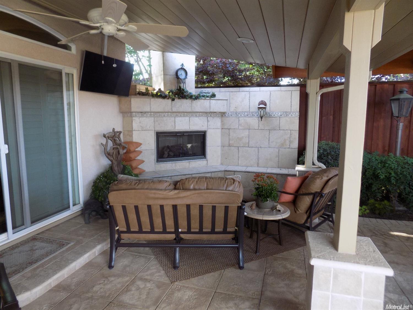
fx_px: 274
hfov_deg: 73.9
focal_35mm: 23
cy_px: 155
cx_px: 206
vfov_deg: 58.9
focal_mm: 4
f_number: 3.1
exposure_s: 1/30
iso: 125
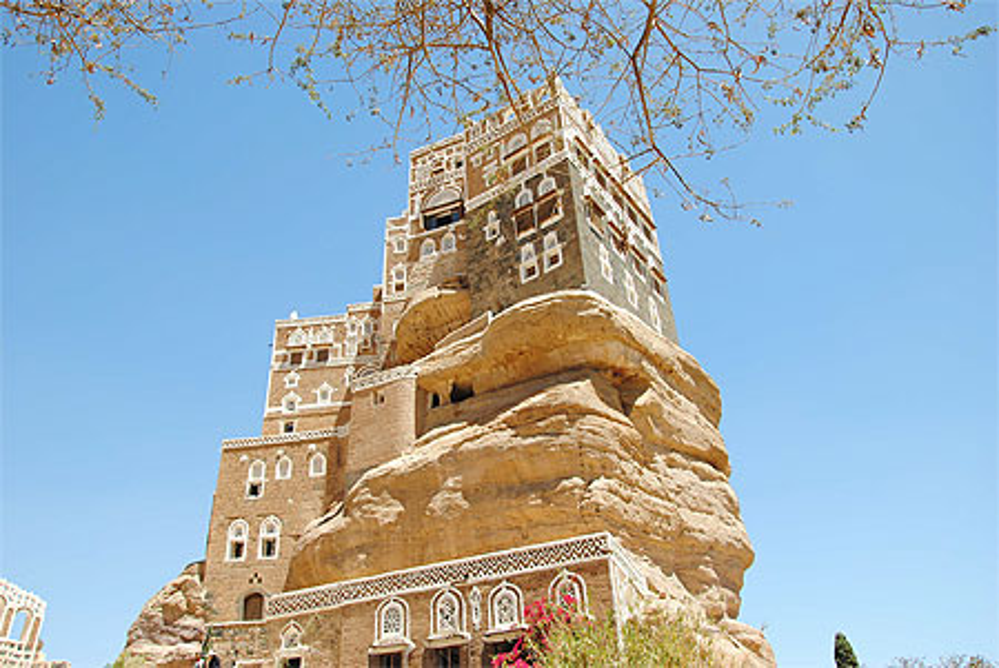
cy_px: 334
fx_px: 750
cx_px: 500
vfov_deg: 48.0
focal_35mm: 27
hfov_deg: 67.3
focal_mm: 18
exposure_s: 1/200
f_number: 7.1
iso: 100
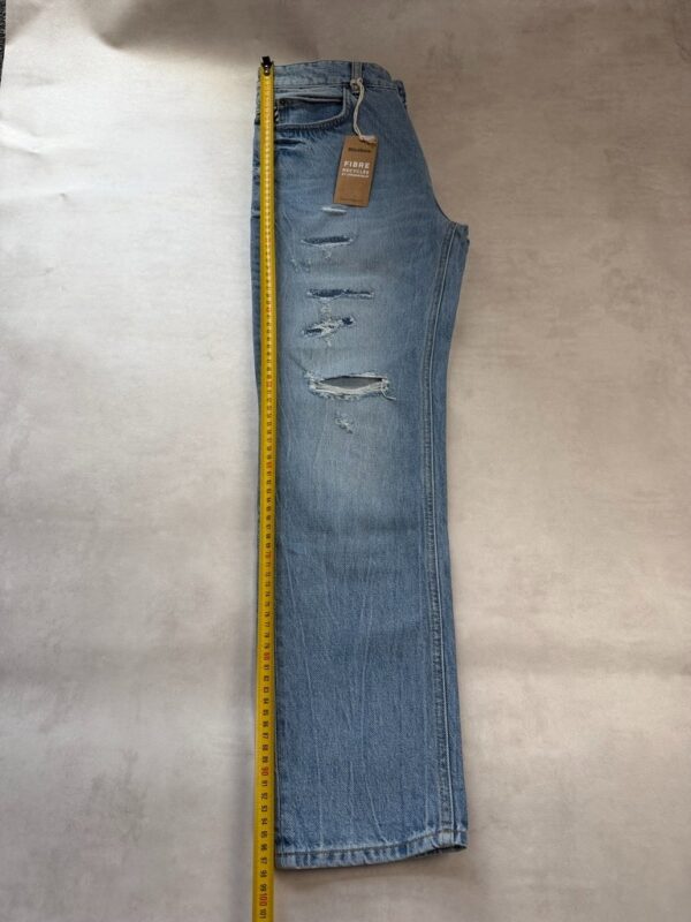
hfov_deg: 56.8
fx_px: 639
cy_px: 461
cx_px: 346
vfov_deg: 71.6
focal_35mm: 24
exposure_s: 1/206
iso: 64
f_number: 1.78
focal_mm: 6.76
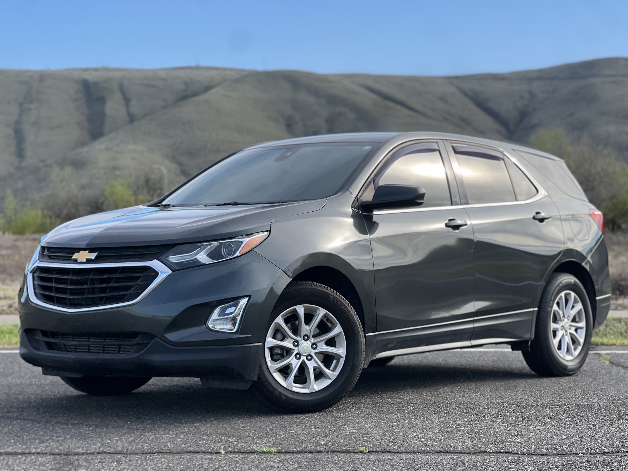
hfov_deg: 25.0
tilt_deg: +1.5
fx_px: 1415
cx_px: 311
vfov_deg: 18.9
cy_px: 238
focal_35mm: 78
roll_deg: +1.7
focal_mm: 9
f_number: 2.8
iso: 25
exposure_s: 1/308
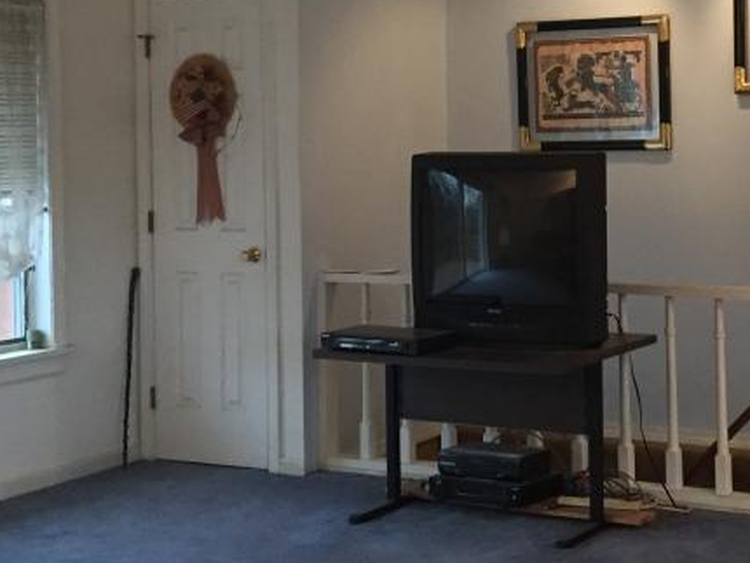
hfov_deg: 27.3
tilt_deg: -1.1
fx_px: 1496
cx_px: 651
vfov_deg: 21.2
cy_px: 146
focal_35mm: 69
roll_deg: +0.2
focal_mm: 4.15
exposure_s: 1/30
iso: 200
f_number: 2.2
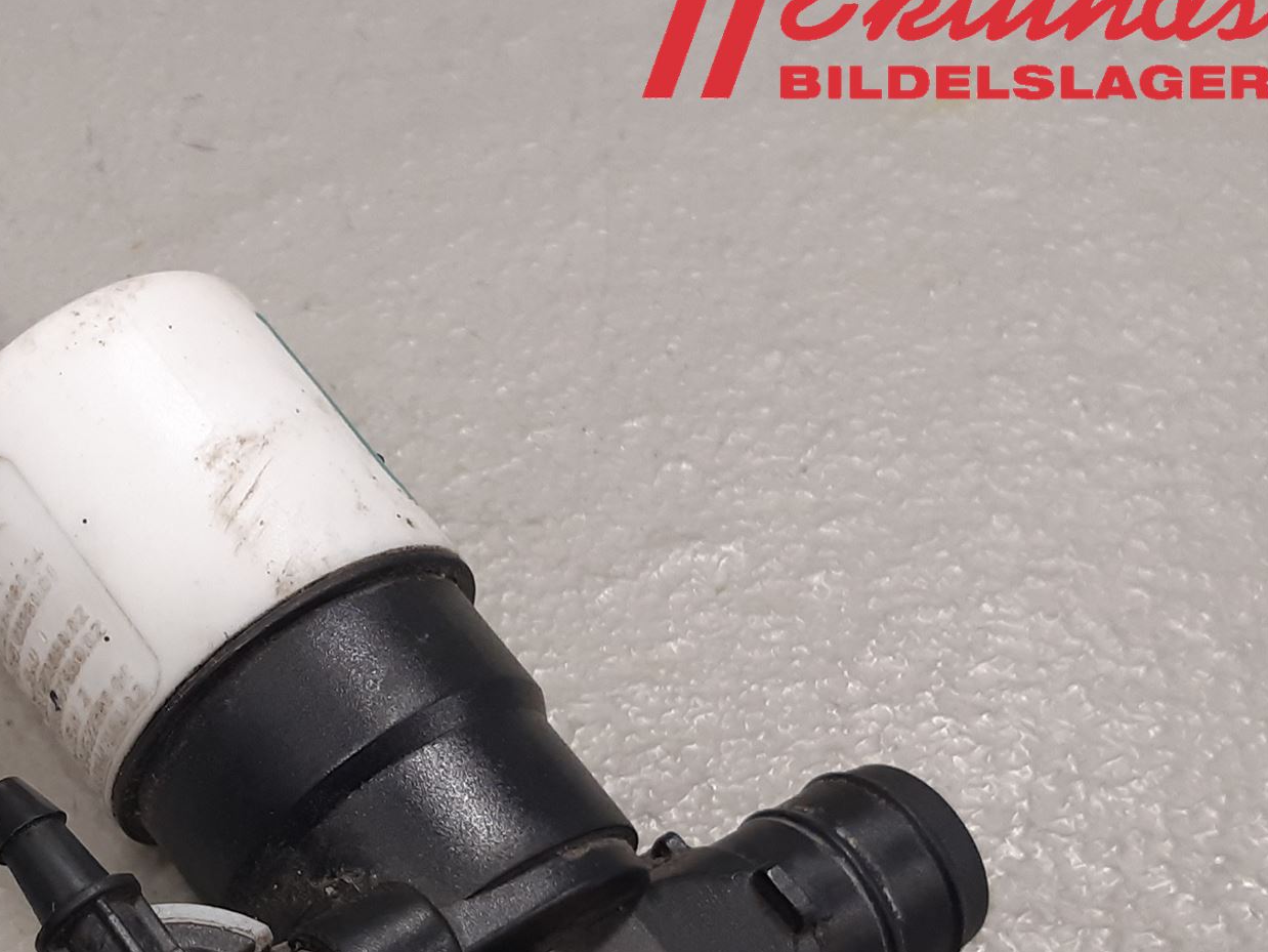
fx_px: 1575
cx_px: 222
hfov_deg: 41.6
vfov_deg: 33.0
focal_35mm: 43
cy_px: 712
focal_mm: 3.93
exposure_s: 1/50
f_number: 1.7
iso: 100
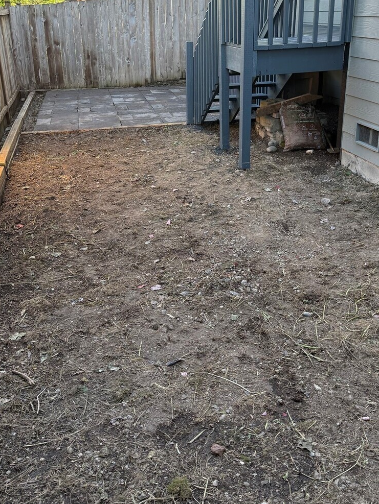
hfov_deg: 40.7
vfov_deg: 52.2
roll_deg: +0.8
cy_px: 195
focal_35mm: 35
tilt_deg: -20.5
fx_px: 511
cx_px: 195
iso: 125
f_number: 1.78
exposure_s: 1/243
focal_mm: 6.76
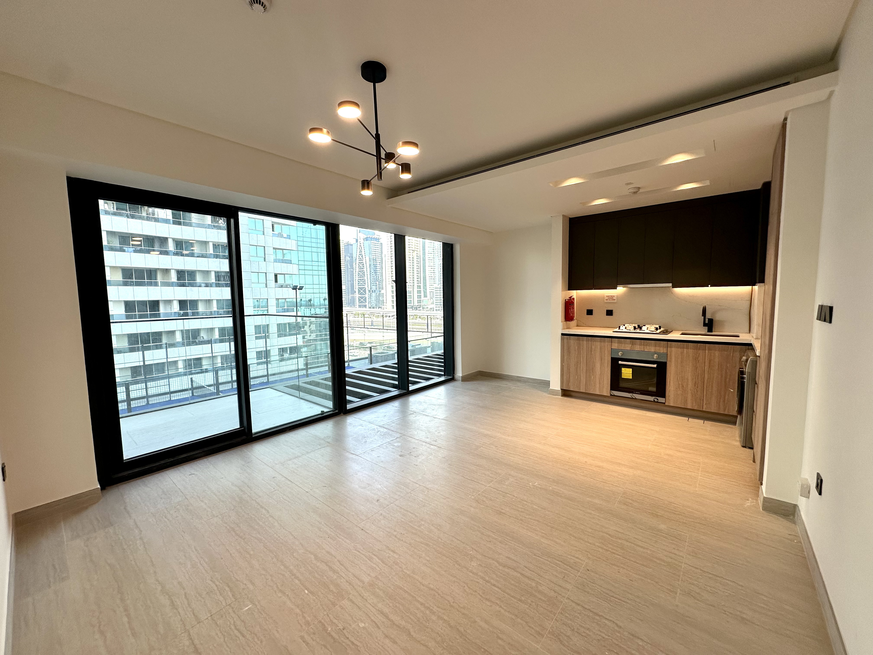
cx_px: 436
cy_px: 328
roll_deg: +0.8
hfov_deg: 102.1
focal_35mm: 14
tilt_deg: -4.3
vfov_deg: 85.7
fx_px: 353
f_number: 2.2
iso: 40
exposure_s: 1/100
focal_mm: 2.22
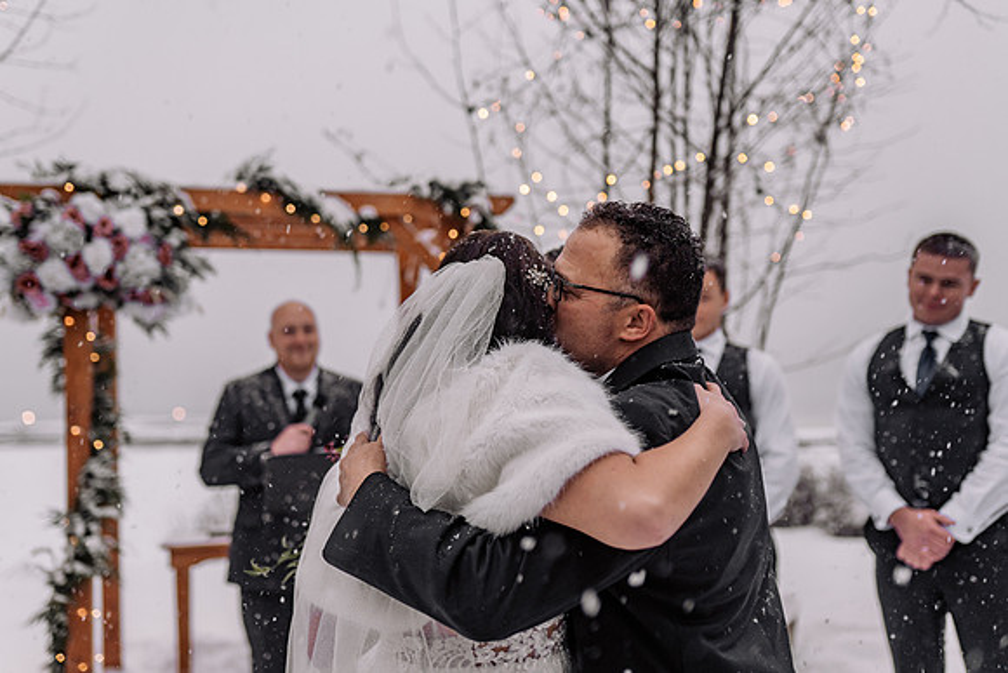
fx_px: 1058
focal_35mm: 38
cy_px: 326
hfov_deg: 50.9
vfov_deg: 35.3
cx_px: 474
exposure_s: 1/250
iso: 200
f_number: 2
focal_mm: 35
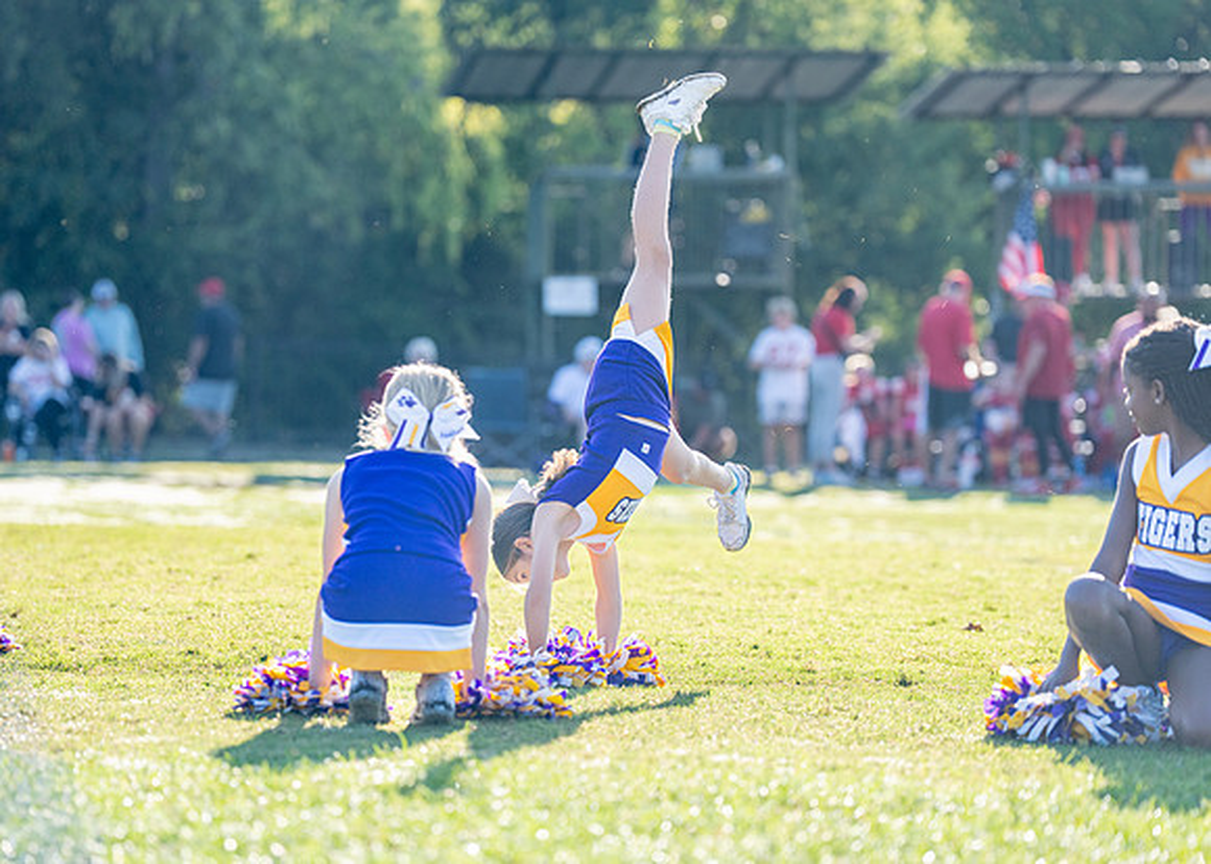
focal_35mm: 176
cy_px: 459
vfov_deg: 8.1
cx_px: 574
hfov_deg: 11.4
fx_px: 6068
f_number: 2.8
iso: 400
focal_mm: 149
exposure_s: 1/2000
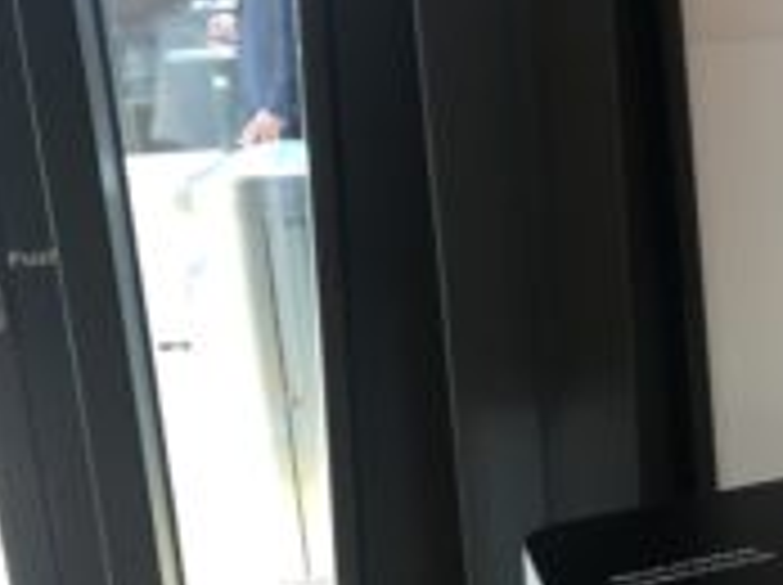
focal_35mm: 58
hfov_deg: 30.7
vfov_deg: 25.2
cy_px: 279
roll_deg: +1.5
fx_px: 1310
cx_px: 801
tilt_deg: -16.0
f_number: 1.8
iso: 40
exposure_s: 1/20
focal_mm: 4
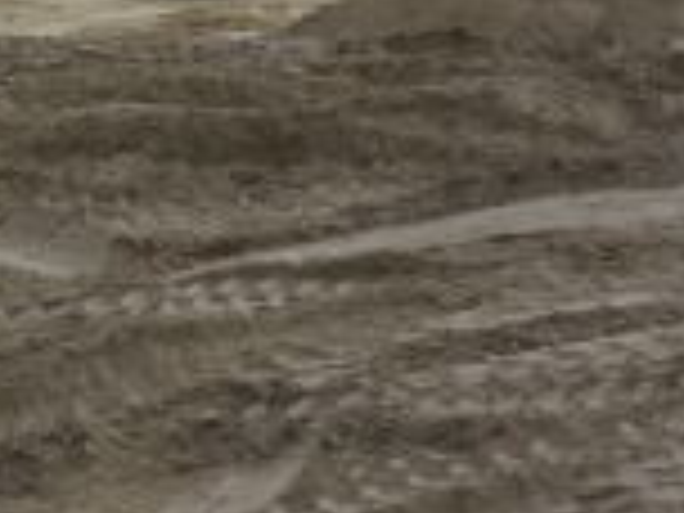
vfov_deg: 8.3
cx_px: -567
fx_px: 3478
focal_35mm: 176
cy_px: -101
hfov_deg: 10.5
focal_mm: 20
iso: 160
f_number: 14
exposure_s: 1/200
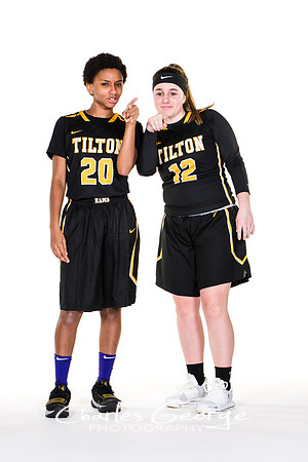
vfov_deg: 13.0
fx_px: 2021
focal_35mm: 158
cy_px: 231
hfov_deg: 8.7
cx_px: 154
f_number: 6.3
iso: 200
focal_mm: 105
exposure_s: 1/160
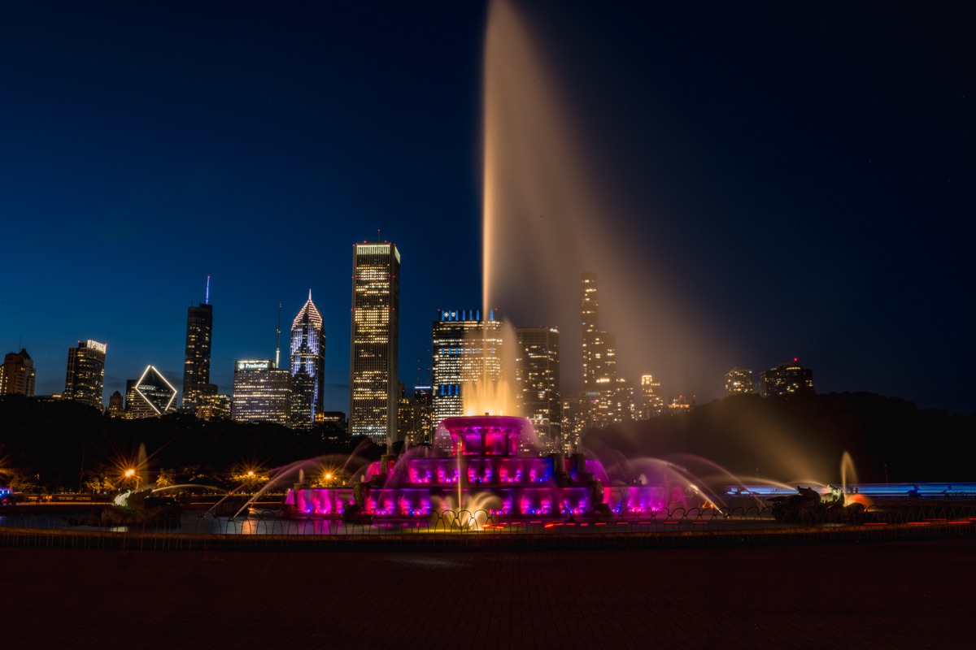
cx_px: 488
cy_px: 325
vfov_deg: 42.3
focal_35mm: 31
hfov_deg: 60.3
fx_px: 840
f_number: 20
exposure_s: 30
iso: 200
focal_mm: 31
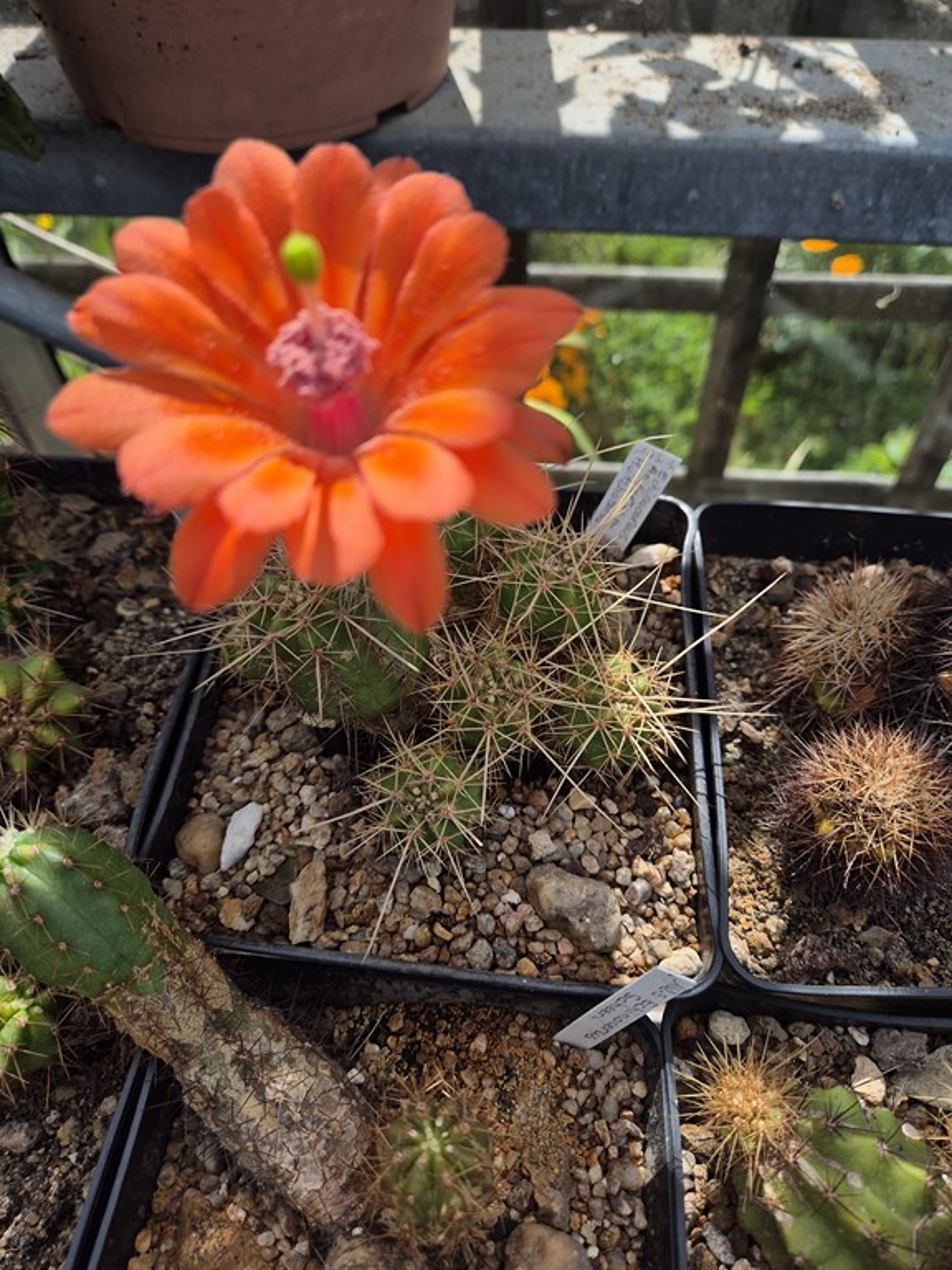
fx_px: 843
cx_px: 476
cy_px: 635
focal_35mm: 23
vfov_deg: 73.9
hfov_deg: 58.9
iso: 25
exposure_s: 1/1240
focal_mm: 5.4
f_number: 1.8
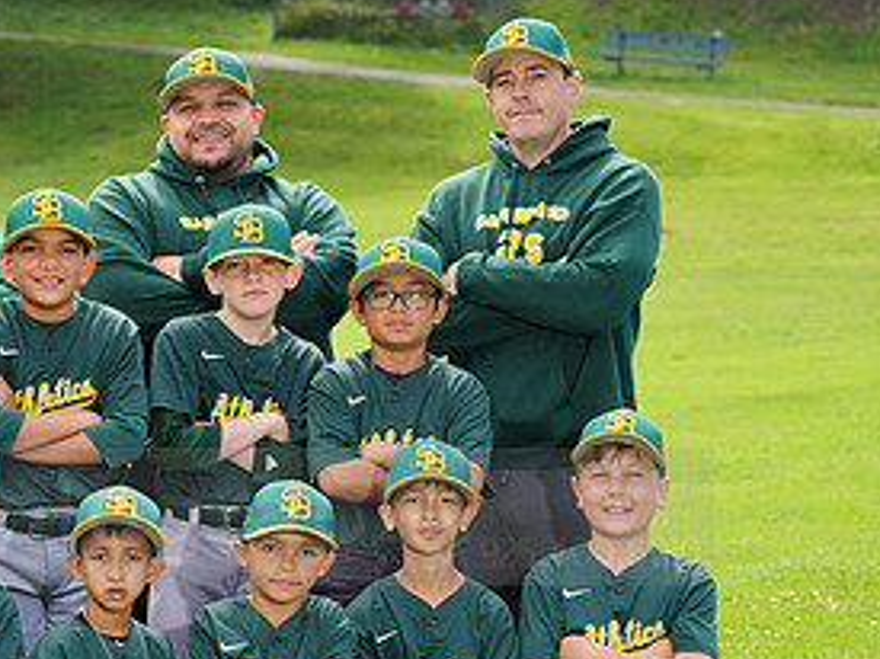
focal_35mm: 211
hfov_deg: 9.3
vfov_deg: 7.0
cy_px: 491
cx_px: 93
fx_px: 5362
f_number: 6.3
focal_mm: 104
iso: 100
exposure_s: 1/250
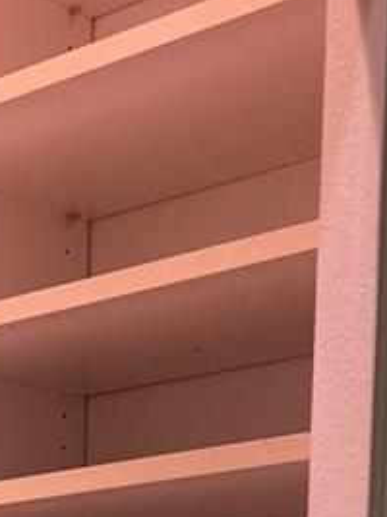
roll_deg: +1.5
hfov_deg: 12.3
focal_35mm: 108
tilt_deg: -9.3
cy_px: 1007
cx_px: -364
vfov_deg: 15.1
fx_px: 1611
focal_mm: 6.76
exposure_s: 1/120
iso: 160
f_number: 1.78
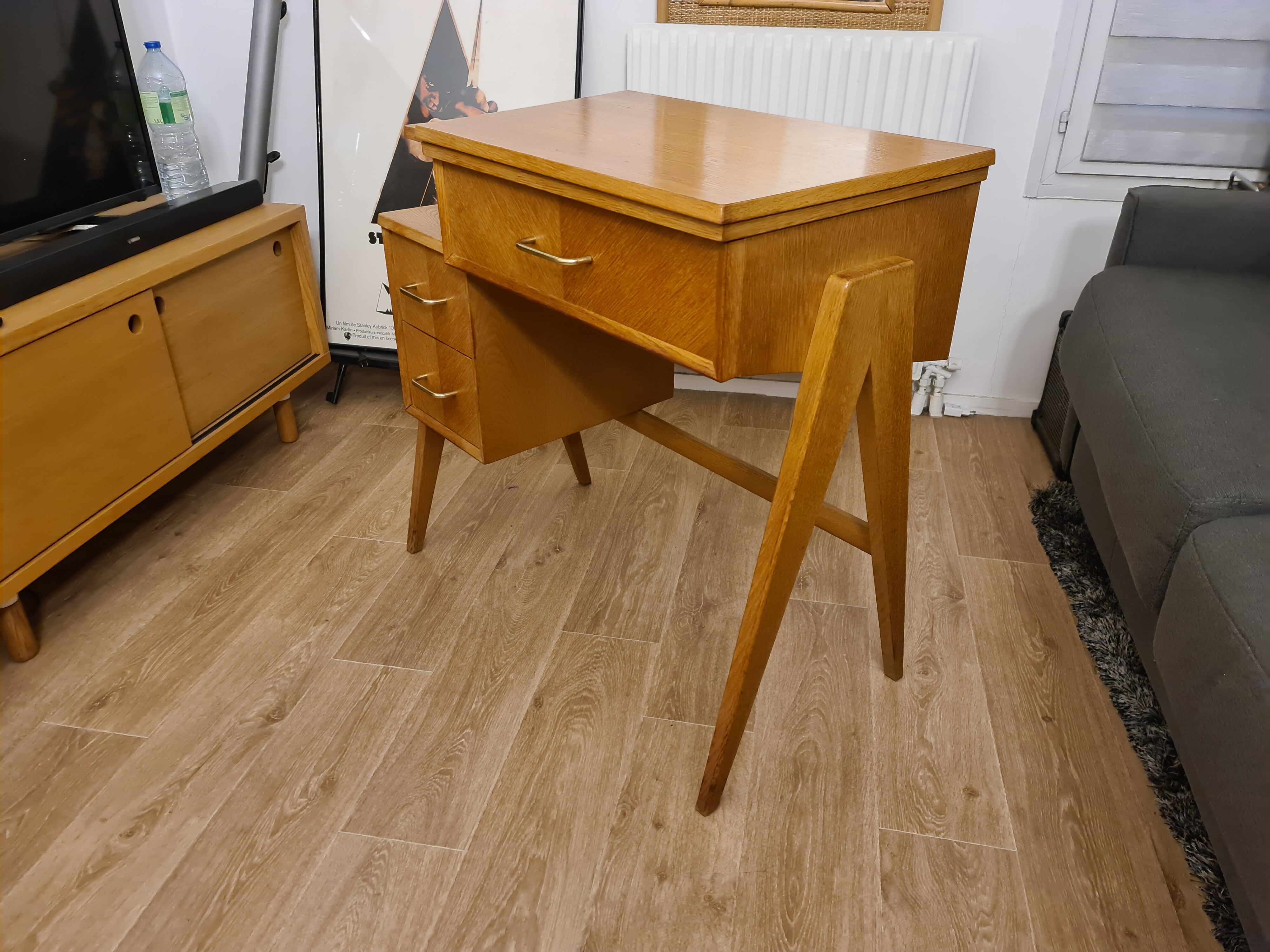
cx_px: 635
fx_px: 917
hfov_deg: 69.4
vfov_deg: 54.9
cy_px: 476
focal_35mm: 25
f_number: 1.8
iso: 500
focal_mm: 7
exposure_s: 1/33
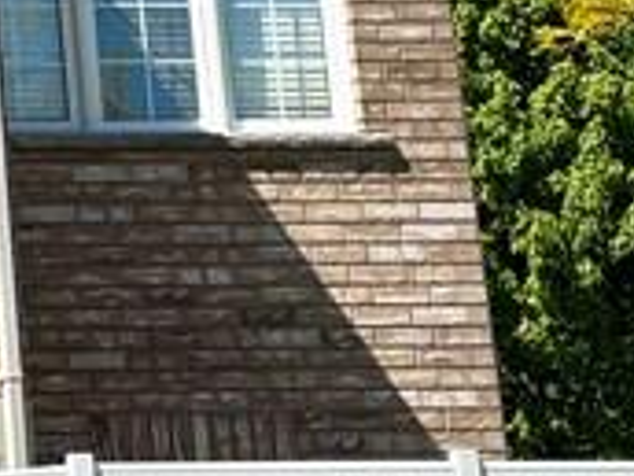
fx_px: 2839
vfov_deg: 9.2
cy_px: -306
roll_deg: +1.3
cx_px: -697
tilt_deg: +16.5
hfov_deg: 11.3
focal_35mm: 155
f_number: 1.6
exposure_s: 1/3125
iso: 50
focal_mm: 5.96
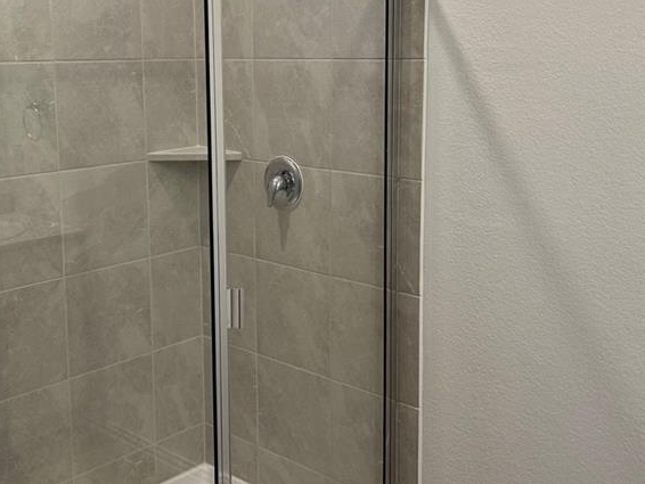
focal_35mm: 47
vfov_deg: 30.7
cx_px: 260
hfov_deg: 40.3
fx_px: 876
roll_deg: +1.7
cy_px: 172
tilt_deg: -7.6
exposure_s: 1/120
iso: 100
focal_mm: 5.7
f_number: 1.5
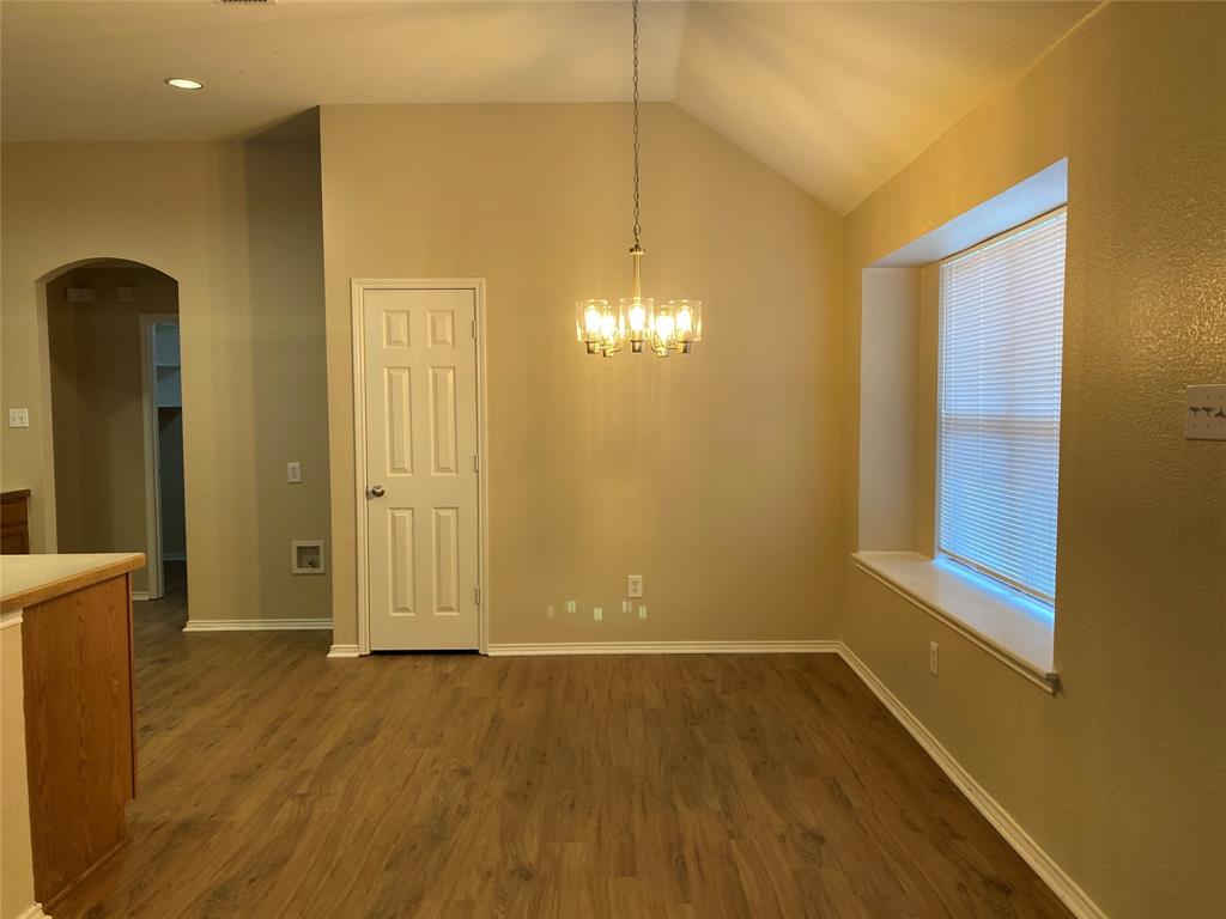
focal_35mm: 28
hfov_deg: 63.4
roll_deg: +0.9
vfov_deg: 49.7
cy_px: 460
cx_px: 613
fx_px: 992
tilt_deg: -3.7
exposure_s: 1/60
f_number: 1.8
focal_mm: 3.99
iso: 64
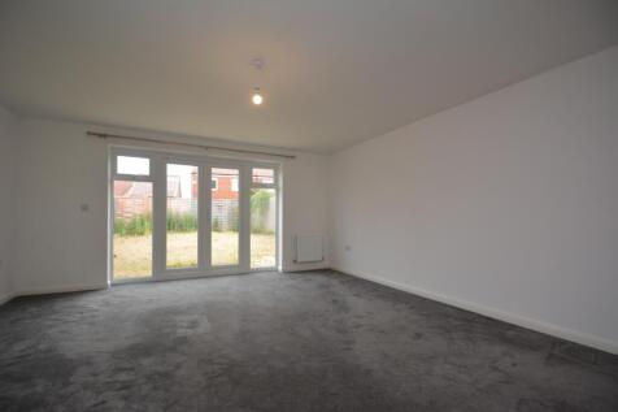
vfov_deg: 77.3
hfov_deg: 100.4
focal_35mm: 15
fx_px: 257
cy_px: 206
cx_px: 309
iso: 200
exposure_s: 1/60
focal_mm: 10
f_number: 4
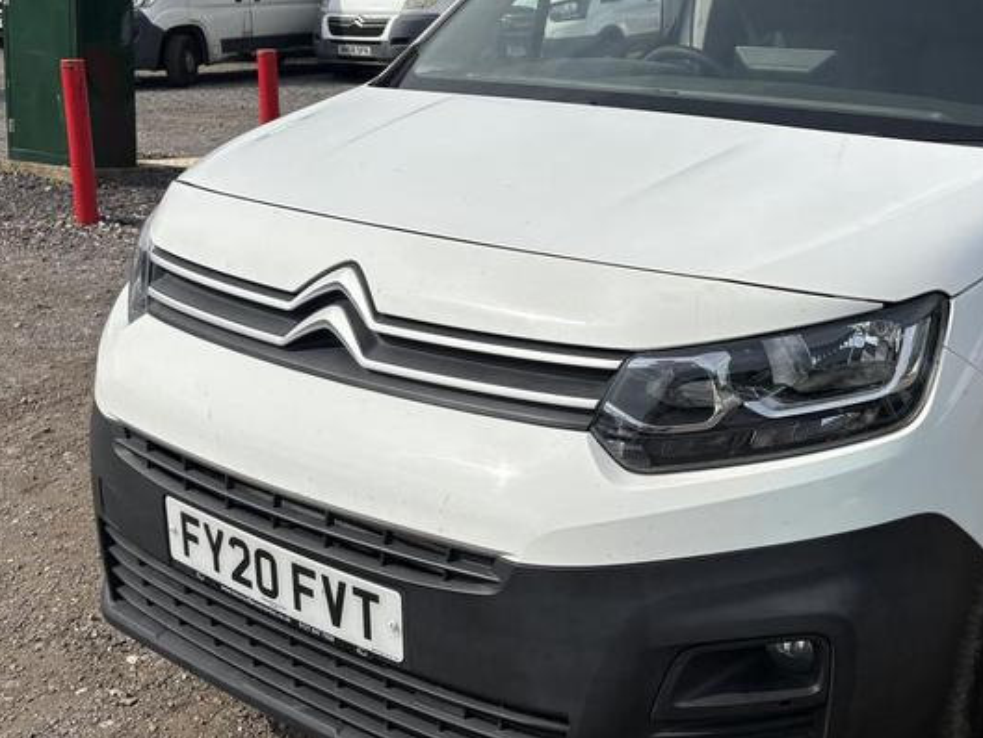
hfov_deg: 42.4
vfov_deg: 32.9
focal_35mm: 44
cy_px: 325
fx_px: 1250
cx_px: 645
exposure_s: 1/8850
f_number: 1.6
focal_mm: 5.96
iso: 50
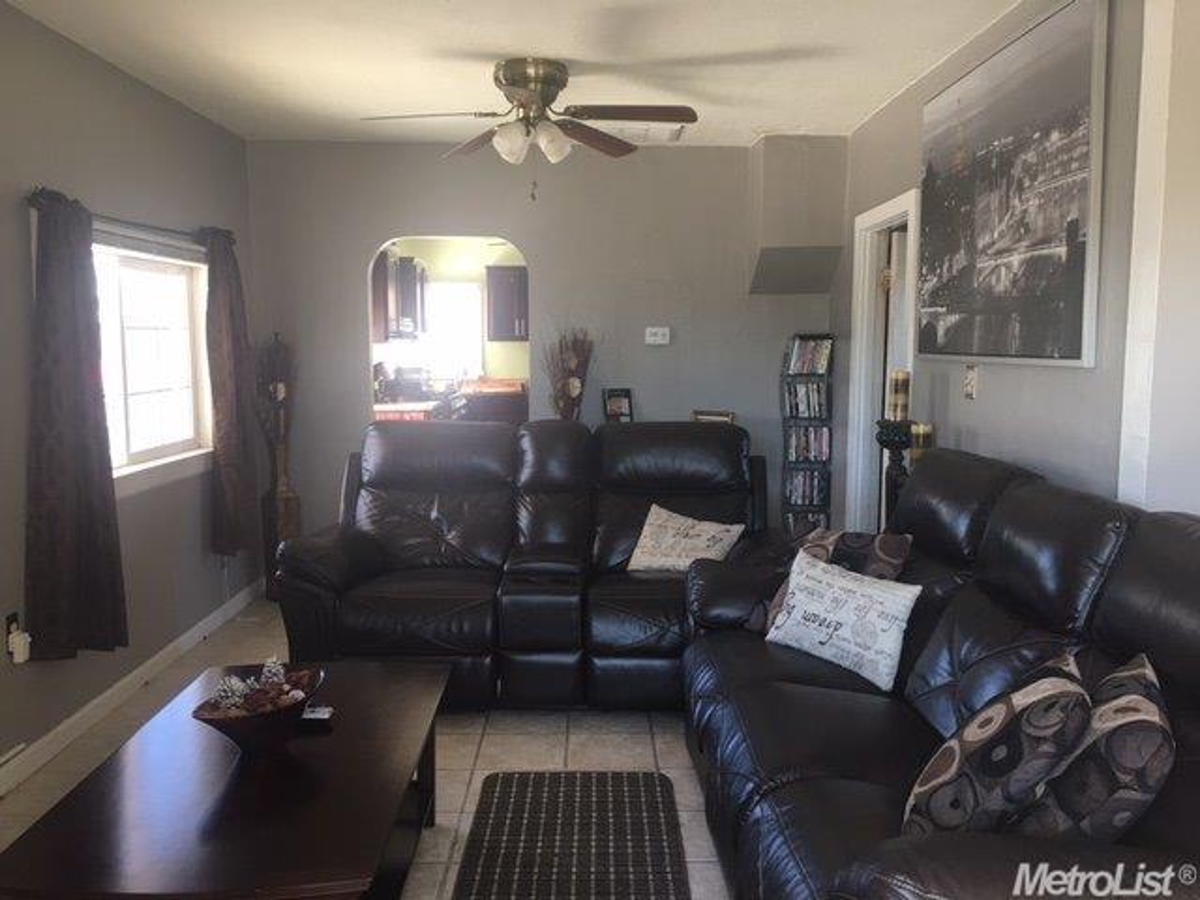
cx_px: 600
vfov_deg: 48.2
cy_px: 450
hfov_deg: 61.7
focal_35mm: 29
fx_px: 1005
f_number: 2.2
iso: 32
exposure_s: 1/15
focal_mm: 4.15
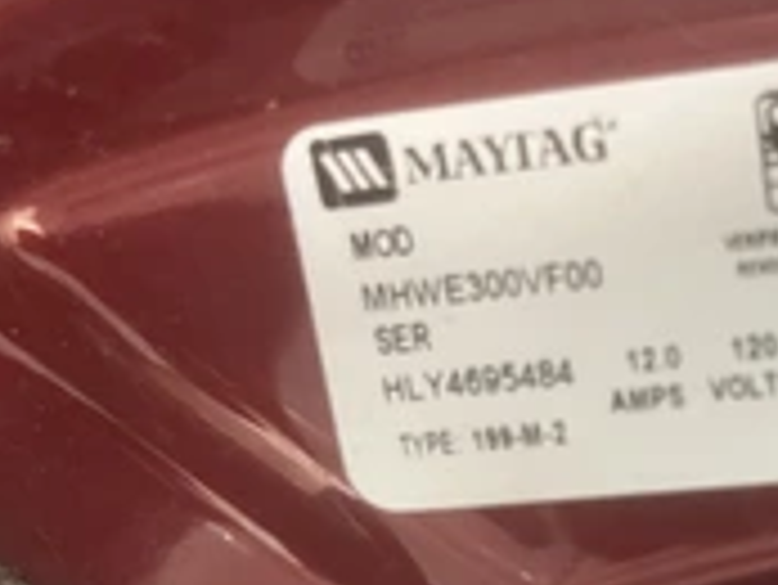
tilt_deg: -23.0
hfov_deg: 30.6
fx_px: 1349
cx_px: 715
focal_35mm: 60
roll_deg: -35.6
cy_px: 428
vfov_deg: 24.2
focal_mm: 5.1
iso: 640
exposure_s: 1/40
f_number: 1.6
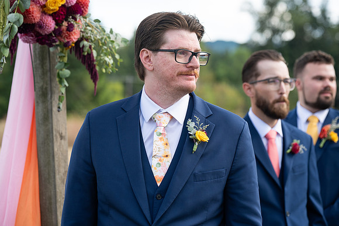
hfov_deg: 19.1
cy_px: 113
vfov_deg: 12.8
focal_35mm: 107
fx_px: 1008
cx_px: 170
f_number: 4.5
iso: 400
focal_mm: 107
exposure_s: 1/640
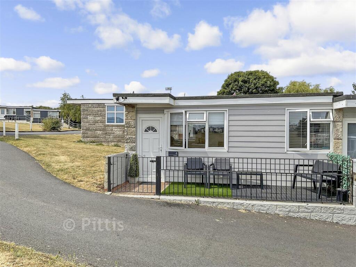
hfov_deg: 61.7
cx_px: 178
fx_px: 298
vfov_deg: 48.2
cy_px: 134
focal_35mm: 29
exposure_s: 1/2400
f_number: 1.8
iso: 16
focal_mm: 3
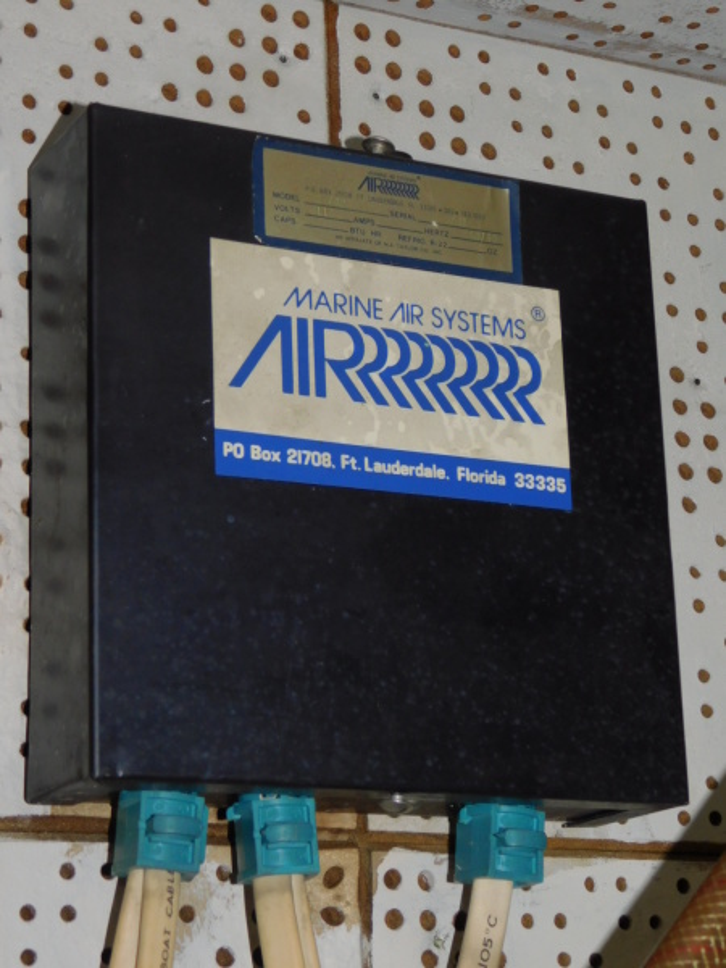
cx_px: 363
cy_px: 484
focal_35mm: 80
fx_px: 2237
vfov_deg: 24.4
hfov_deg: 18.4
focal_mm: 14.2
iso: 200
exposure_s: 1/60
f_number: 4.4
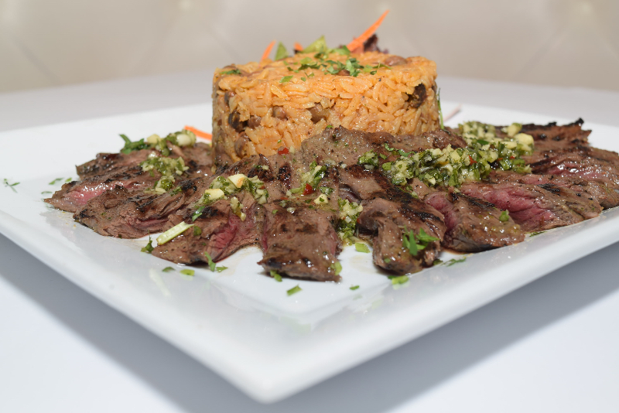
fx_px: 826
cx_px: 310
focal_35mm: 48
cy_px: 206
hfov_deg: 41.1
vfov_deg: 28.1
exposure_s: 1/60
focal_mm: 32
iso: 100
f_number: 8
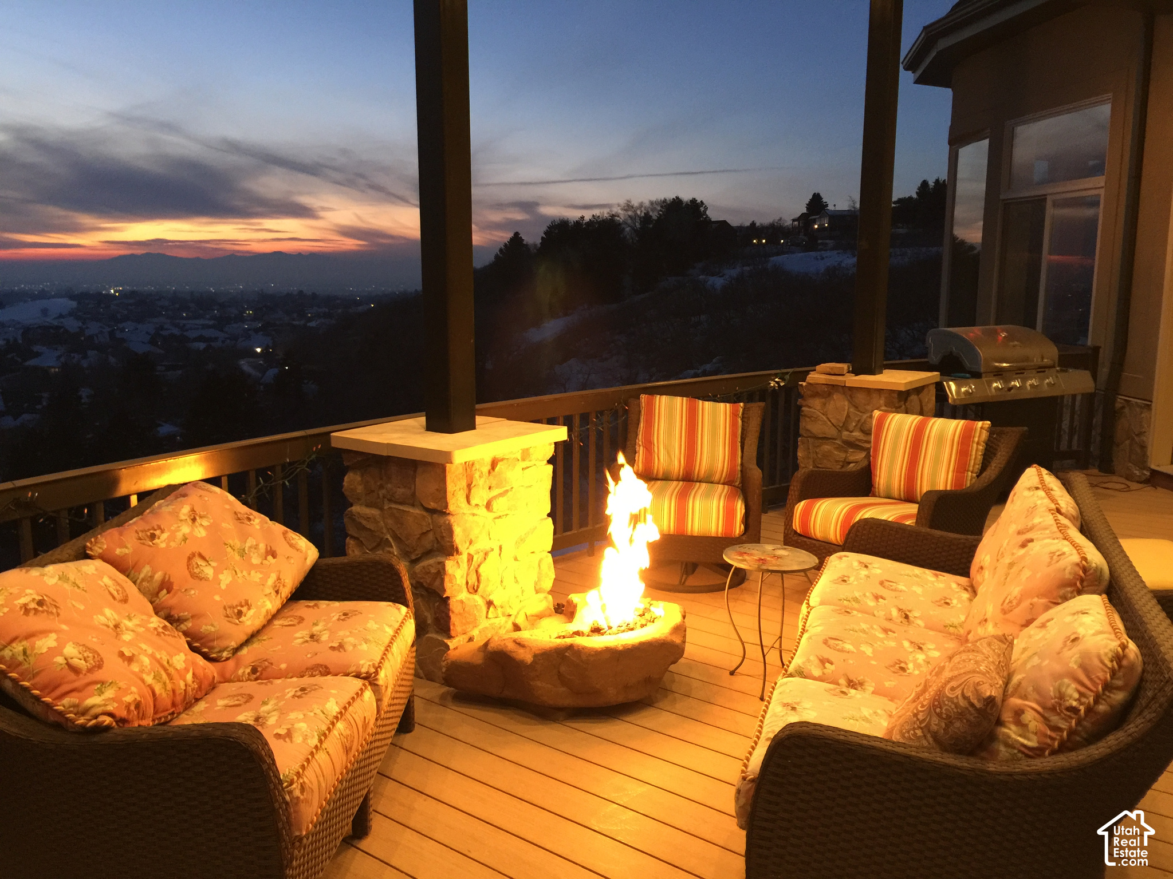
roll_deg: +0.0
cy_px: 440
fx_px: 983
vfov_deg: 48.2
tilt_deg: -10.1
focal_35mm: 29
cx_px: 586
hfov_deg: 61.7
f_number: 2.2
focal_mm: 4.15
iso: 100
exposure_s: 1/10
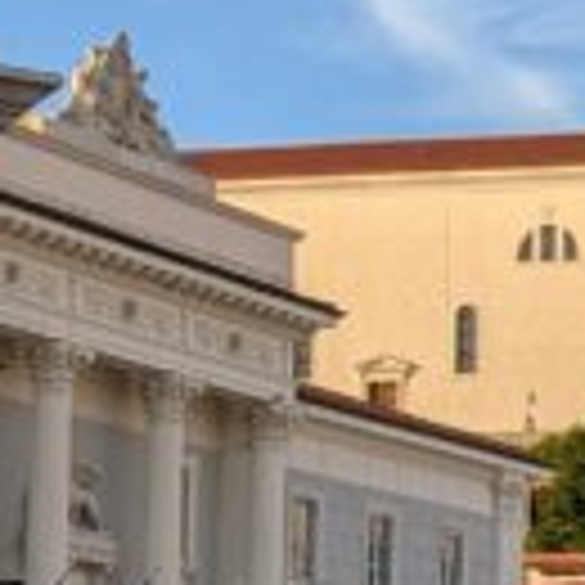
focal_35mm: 167
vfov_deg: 10.4
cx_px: 1303
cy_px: 603
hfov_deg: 9.5
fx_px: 3193
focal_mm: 6.9
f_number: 1.68
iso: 20
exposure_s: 1/822
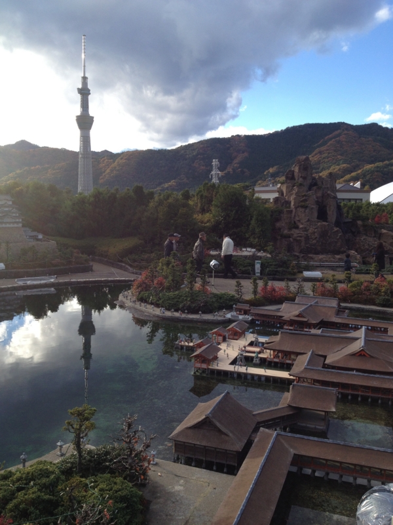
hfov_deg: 40.7
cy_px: 262
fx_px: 530
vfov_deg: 52.6
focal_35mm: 35
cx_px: 196
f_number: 2.4
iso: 50
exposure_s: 1/673
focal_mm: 4.28
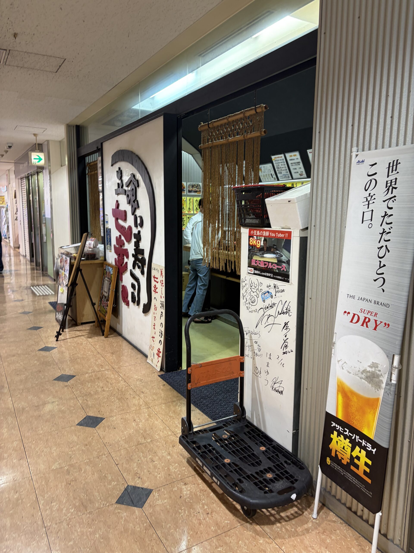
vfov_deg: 67.3
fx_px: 415
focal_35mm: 26
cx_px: 207
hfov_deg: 53.1
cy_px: 276
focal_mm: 5.96
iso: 100
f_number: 1.6
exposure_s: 1/60
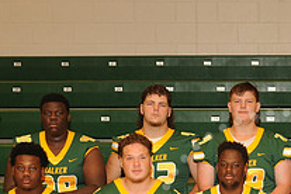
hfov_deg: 17.9
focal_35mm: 112
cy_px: 242
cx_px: 284
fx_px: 905
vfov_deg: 11.9
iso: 1250
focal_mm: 40
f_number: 6.3
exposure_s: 1/60
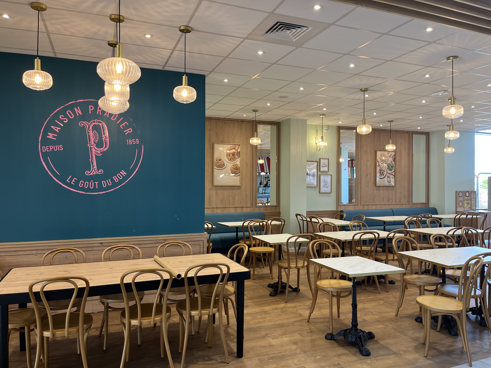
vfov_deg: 53.1
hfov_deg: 67.3
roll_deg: -0.3
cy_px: 184
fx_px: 369
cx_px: 246
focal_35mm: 26
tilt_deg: -0.3
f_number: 1.6
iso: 125
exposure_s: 1/100
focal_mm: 5.1
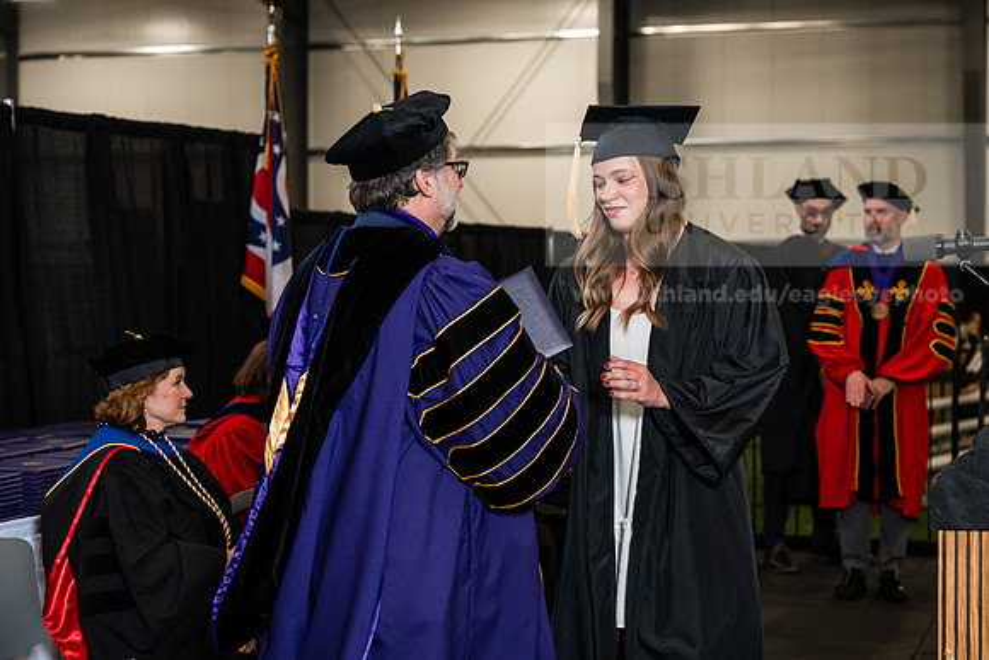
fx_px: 1923
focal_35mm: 70
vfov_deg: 19.5
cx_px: 494
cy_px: 330
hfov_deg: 28.8
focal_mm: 70
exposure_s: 1/200
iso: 1250
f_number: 4.5
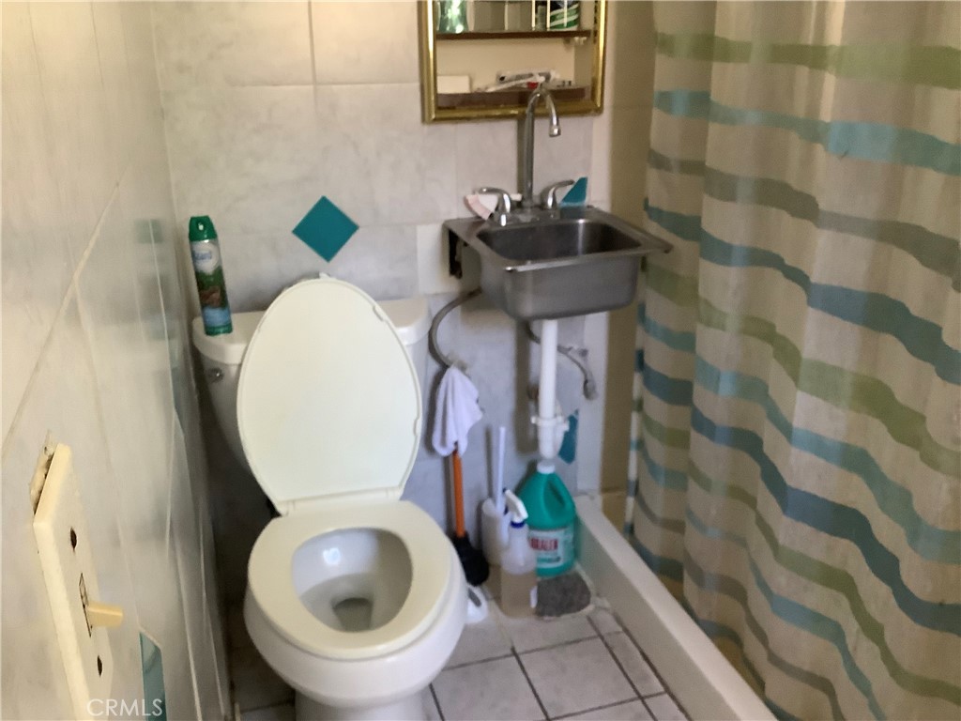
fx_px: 861
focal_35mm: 31
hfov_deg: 58.4
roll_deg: +1.4
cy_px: 360
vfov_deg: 45.4
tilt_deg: -22.0
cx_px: 480
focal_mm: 3.3
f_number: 2.4
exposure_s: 1/40
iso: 320
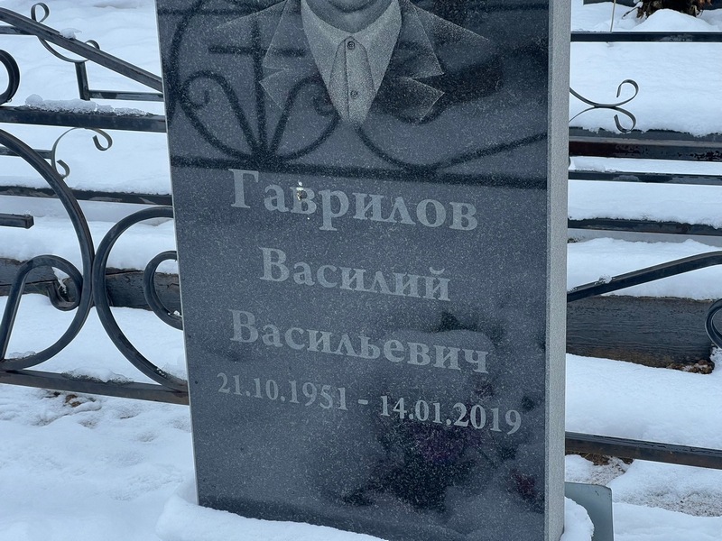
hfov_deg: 25.3
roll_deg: +2.6
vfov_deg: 19.1
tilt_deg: -26.1
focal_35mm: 77
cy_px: 270
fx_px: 1606
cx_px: 361
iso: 50
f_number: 2.8
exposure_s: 1/99
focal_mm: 9
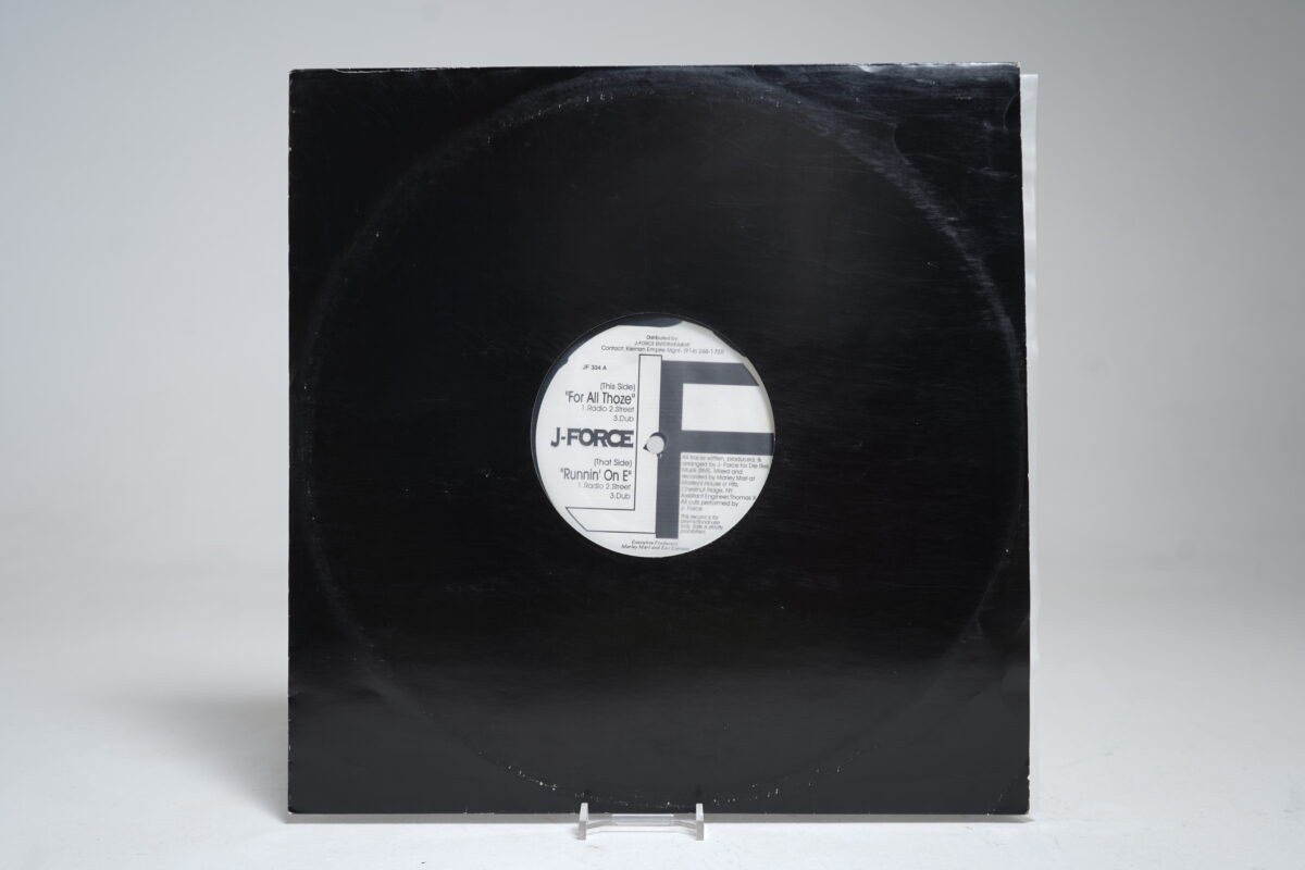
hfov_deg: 61.9
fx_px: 1087
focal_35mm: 30
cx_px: 652
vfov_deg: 43.6
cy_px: 435
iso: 64
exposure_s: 1/4
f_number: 5
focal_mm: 30
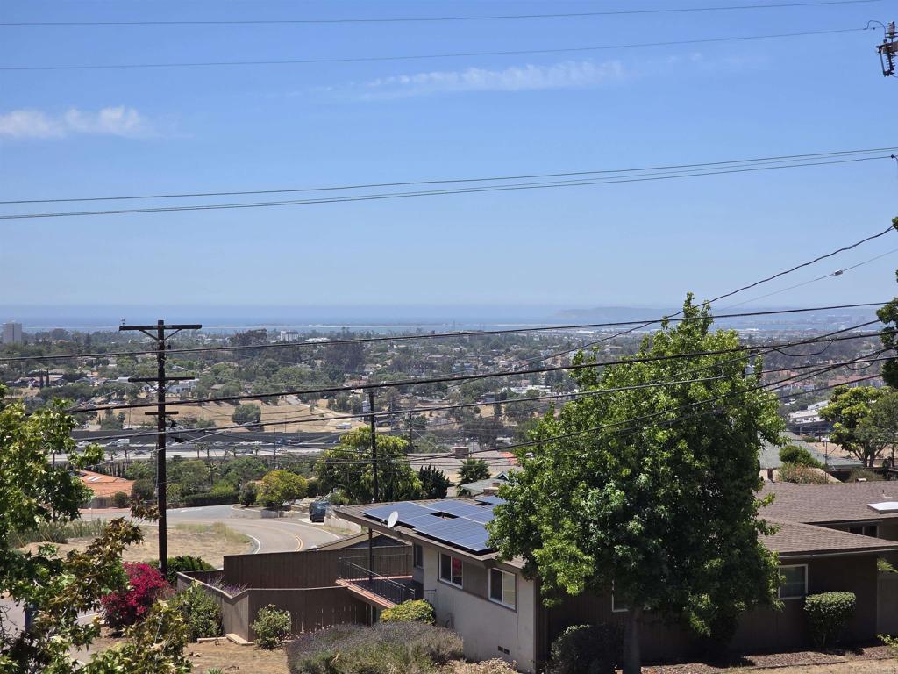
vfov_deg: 21.3
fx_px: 1790
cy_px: 337
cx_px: 449
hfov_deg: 28.2
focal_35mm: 69
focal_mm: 7.9
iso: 50
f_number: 2.4
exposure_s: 1/3026
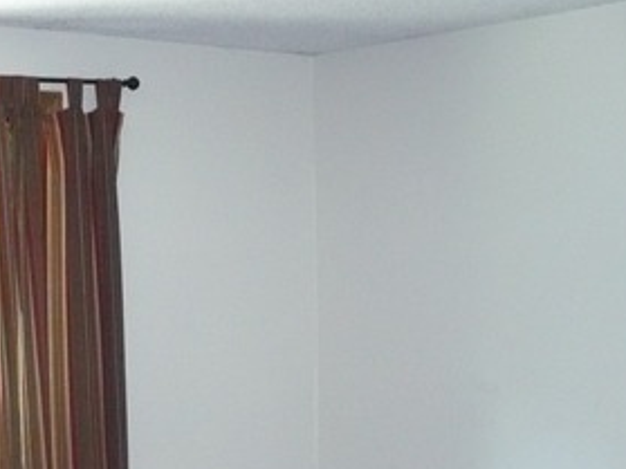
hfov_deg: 22.6
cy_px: 458
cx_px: 85
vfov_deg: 17.0
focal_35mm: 85
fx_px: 1536
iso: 320
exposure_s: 1/30
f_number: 2.8
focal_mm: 6.1
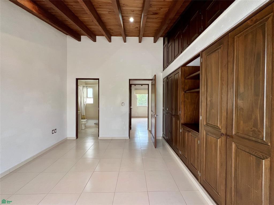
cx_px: 137
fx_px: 103
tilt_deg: -0.6
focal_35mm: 13
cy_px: 102
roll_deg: -0.6
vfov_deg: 89.9
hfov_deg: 106.2
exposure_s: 1/99
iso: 160
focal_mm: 1.57
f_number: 1.8
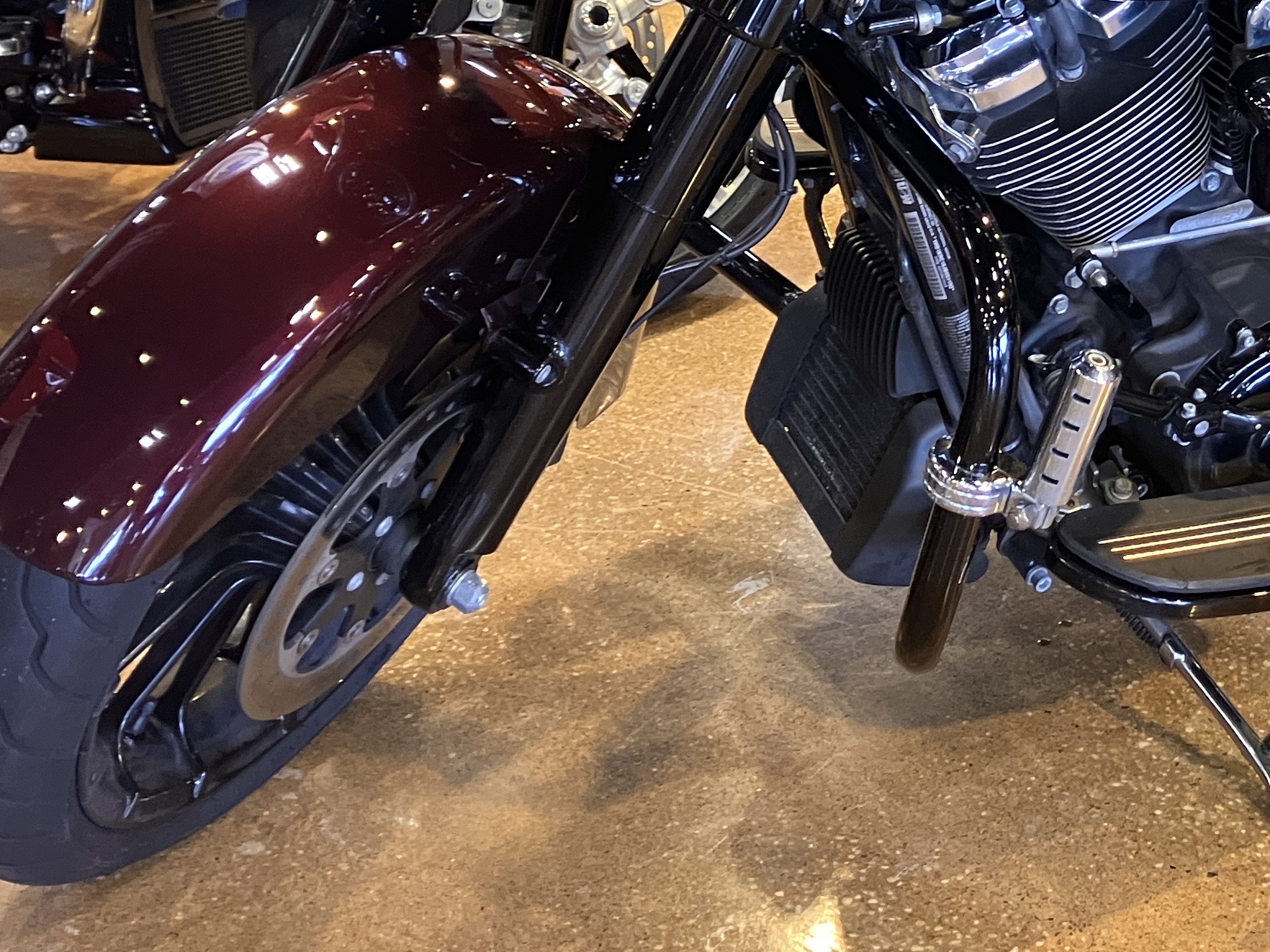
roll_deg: -1.5
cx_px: 1100
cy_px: -81
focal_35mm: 64
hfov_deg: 29.2
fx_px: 2348
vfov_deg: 21.8
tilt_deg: -16.7
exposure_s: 1/60
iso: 160
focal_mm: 3.99
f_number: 1.8
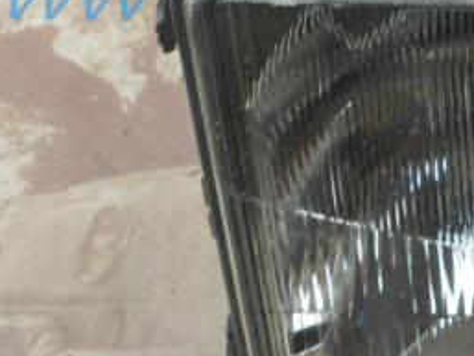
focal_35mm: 81
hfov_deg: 21.8
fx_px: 1110
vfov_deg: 18.2
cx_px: 614
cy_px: 218
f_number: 3.5
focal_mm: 4.6
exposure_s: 1/30
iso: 125
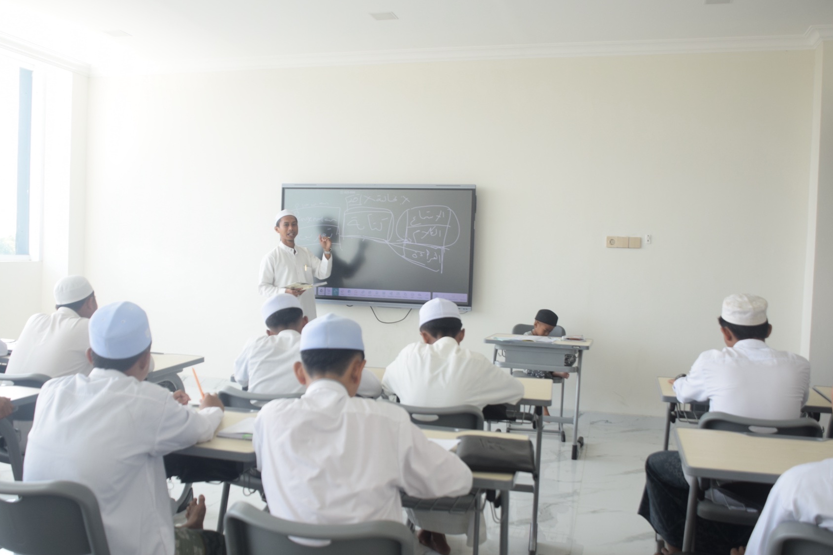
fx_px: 787
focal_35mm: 34
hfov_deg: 55.7
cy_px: 279
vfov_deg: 38.9
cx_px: 379
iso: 250
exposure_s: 1/100
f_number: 3.5
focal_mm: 20
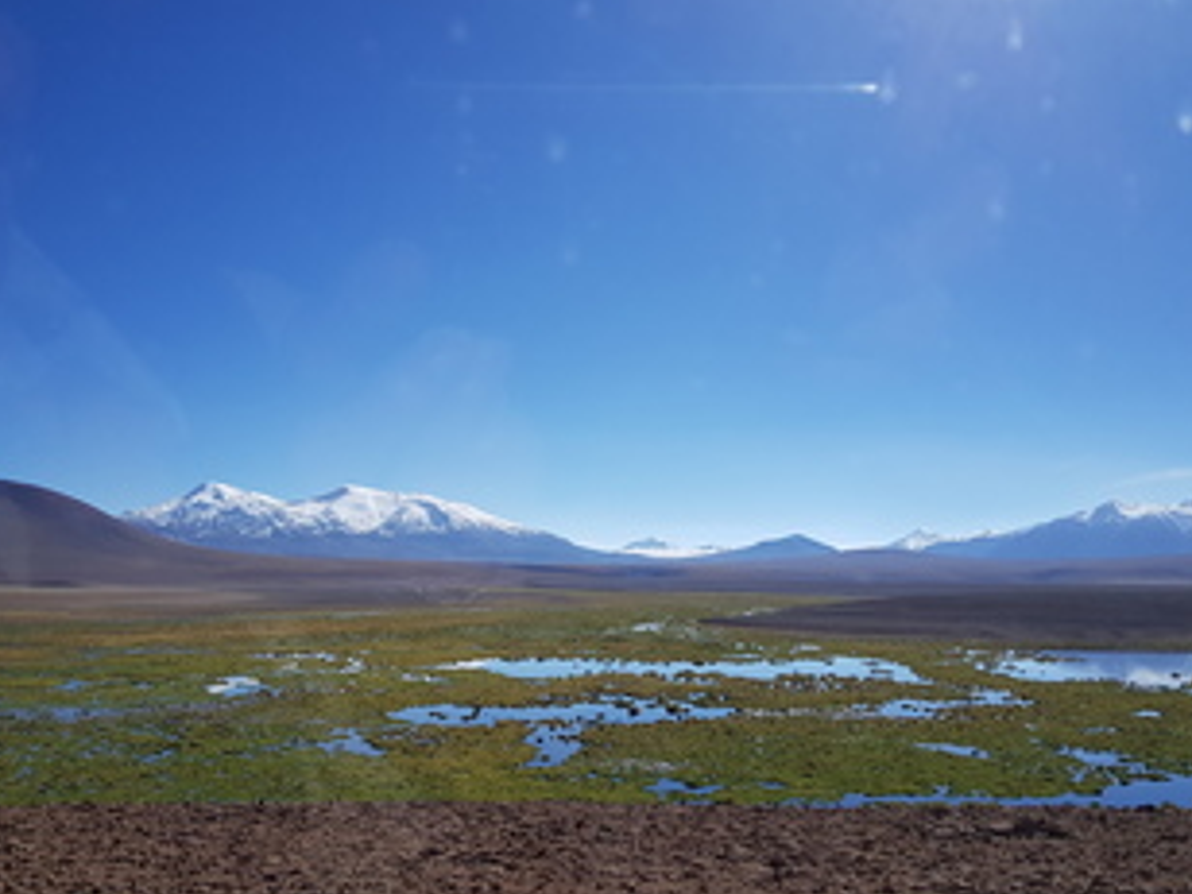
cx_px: 540
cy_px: 449
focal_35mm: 34
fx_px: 1171
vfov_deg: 41.8
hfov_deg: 53.9
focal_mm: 4.2
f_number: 1.7
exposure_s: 1/896
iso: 40
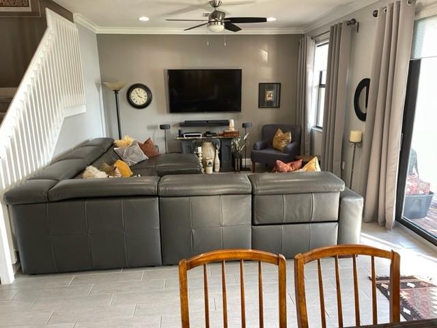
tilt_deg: -14.5
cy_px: 164
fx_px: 328
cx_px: 218
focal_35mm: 26
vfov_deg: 53.1
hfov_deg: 67.3
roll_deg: -0.2
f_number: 1.6
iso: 200
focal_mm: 5.1
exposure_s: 1/60
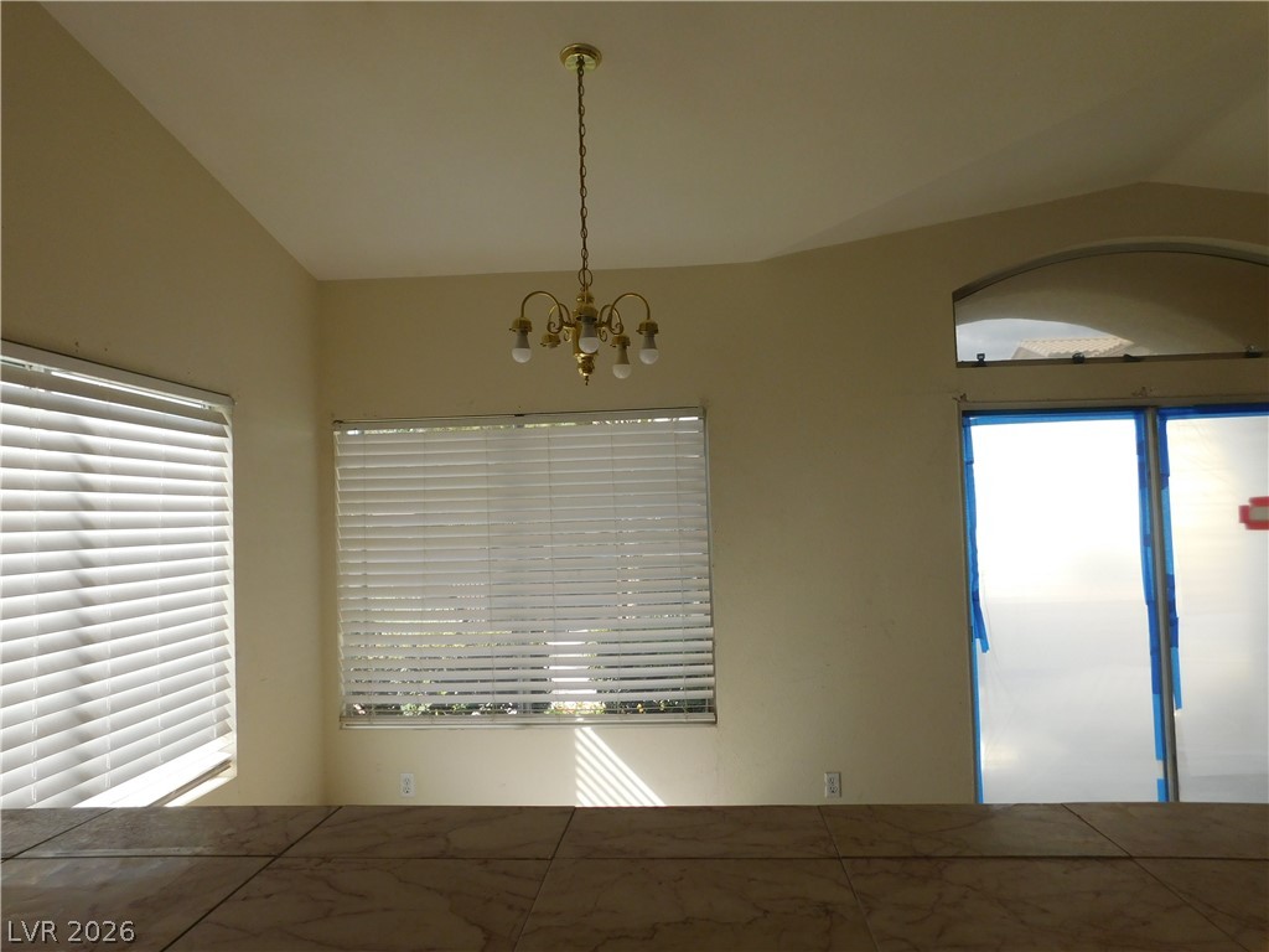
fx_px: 880
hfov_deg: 71.6
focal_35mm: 24
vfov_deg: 56.8
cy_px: 476
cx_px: 634
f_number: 3
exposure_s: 1/500
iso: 125
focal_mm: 4.1
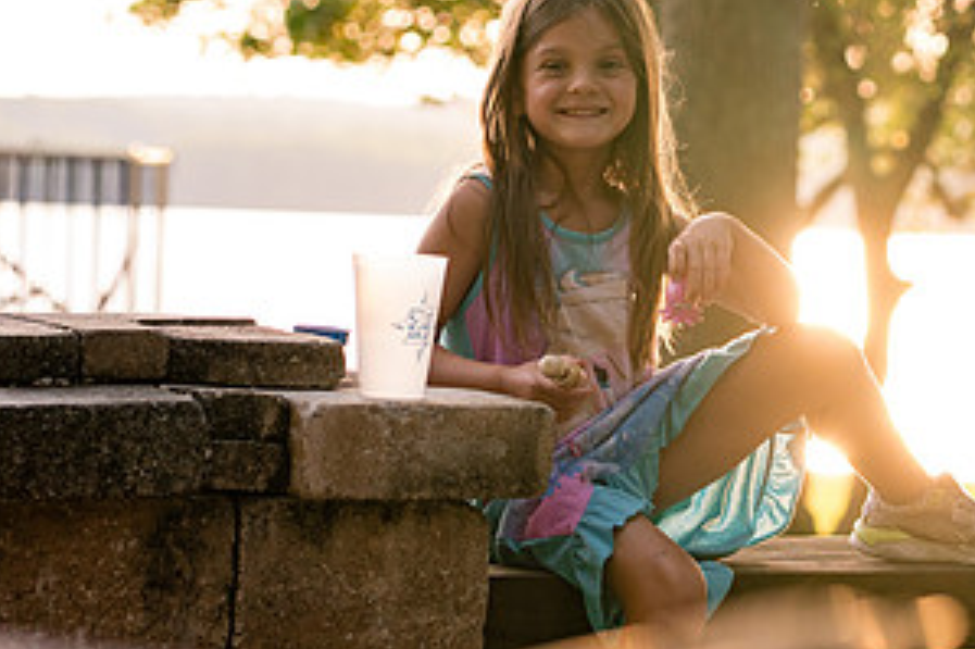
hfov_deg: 12.4
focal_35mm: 165
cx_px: 828
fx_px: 4466
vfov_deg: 8.3
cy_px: 197
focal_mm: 85
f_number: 3.5
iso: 1000
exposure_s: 1/640
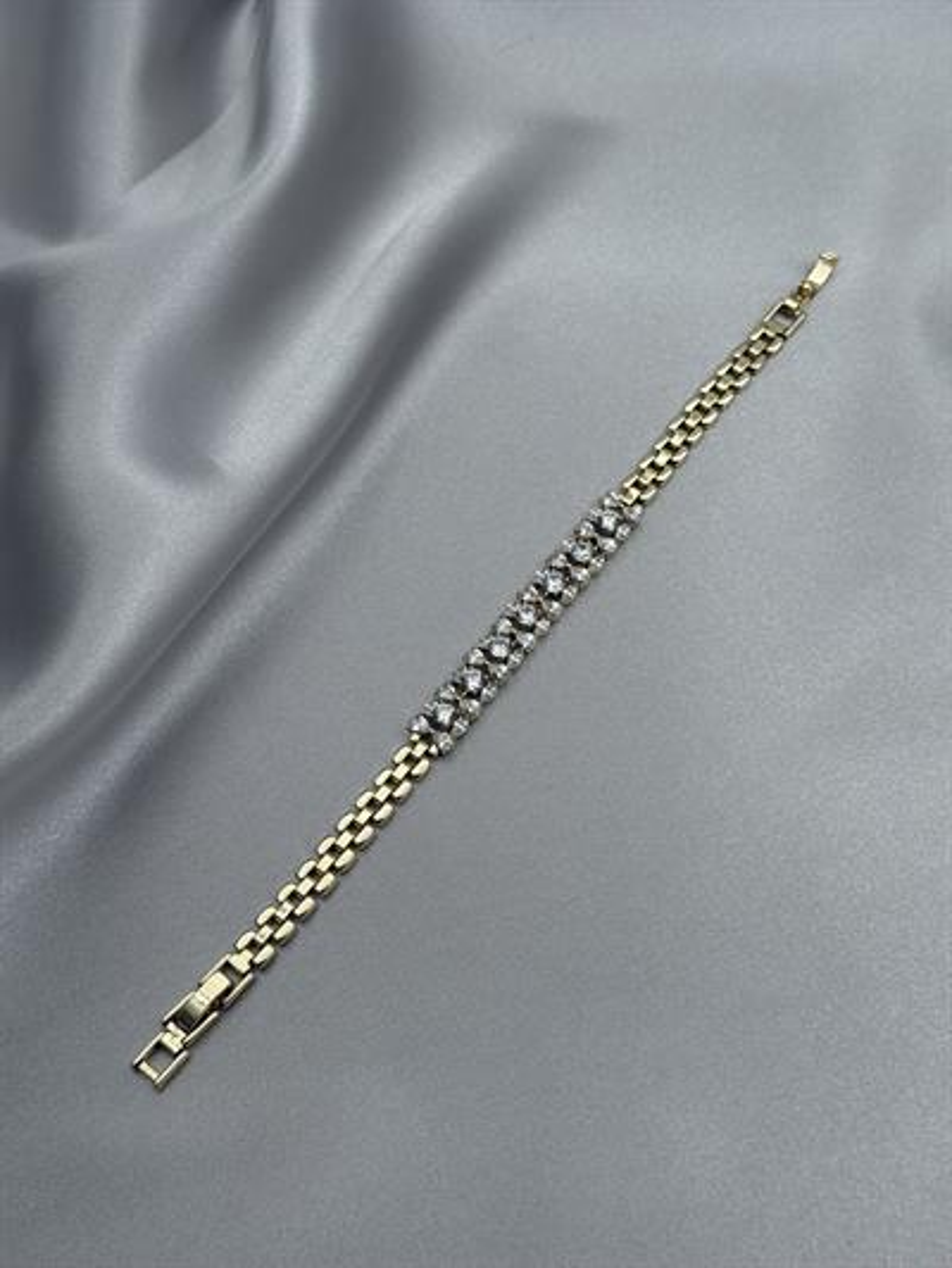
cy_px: 634
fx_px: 1759
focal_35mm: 48
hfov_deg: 30.3
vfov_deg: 39.6
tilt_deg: -60.6
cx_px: 476
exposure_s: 1/1678
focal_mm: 6.76
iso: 64
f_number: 1.78
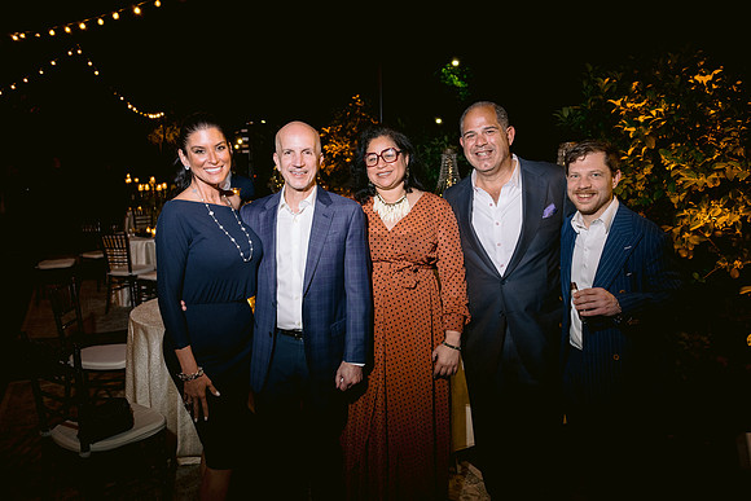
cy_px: 250
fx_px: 584
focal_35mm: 28
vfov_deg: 46.4
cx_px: 376
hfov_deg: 65.5
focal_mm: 28
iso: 800
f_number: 4
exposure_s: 1/80
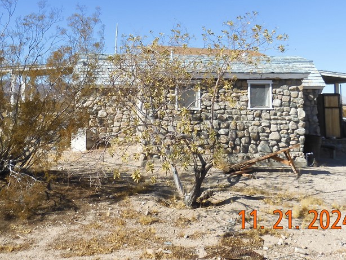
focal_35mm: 40
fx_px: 400
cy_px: 51
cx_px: 171
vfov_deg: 34.8
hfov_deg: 46.8
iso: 100
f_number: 3.4
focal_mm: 4.3
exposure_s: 1/1250
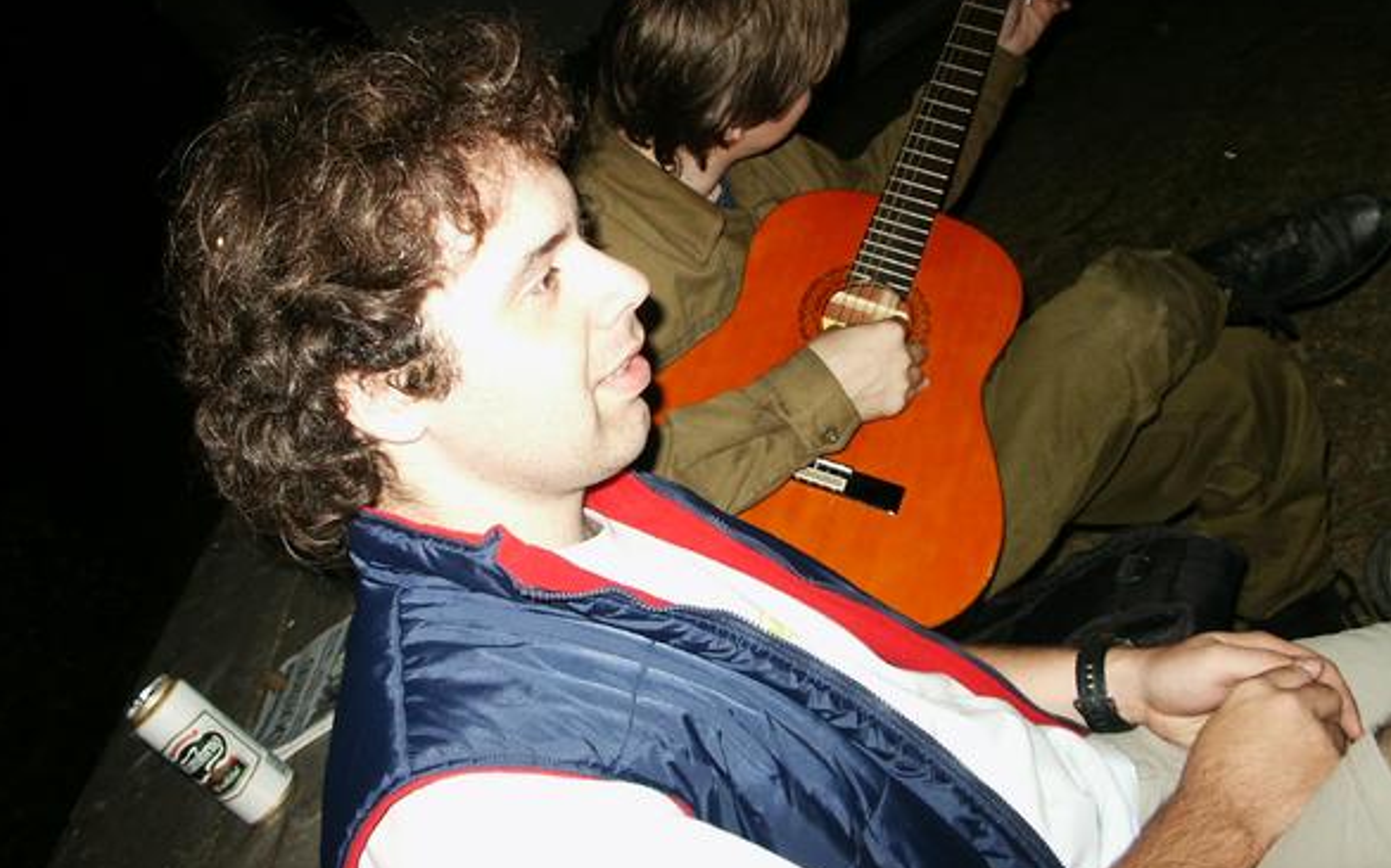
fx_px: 1440
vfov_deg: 33.5
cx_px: 684
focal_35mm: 38
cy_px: 351
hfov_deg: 51.5
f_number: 3
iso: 200
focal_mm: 7.19
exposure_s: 1/45
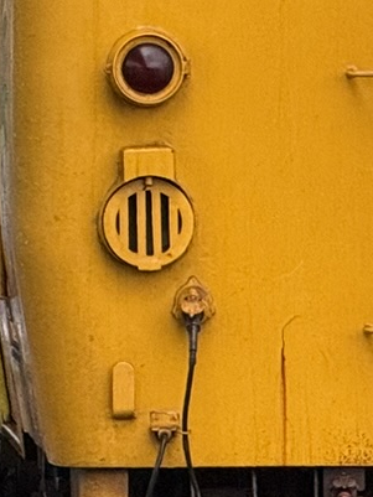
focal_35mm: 613
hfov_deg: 2.4
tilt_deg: -1.0
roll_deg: +0.6
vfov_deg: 3.2
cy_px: 37
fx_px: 8802
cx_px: 601
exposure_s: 1/60
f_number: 2.8
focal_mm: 15.66
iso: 250
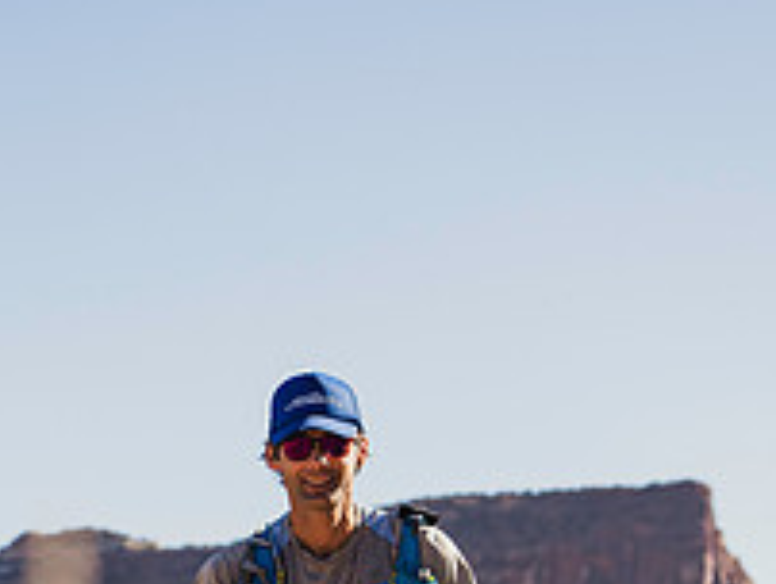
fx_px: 3950
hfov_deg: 11.1
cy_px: 646
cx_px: 34
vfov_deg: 8.4
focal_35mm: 176
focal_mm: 53
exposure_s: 1/1250
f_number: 3.2
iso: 125
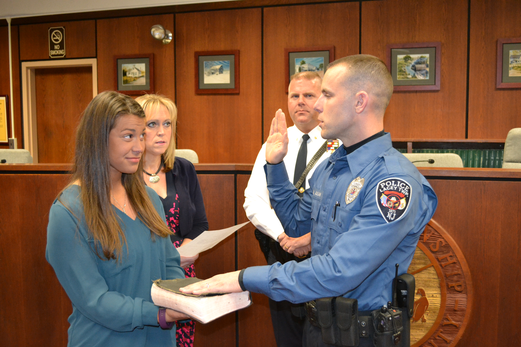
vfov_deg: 34.2
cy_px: 174
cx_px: 260
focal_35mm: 39
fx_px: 564
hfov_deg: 49.6
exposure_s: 1/60
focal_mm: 26
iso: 2000
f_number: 4.2
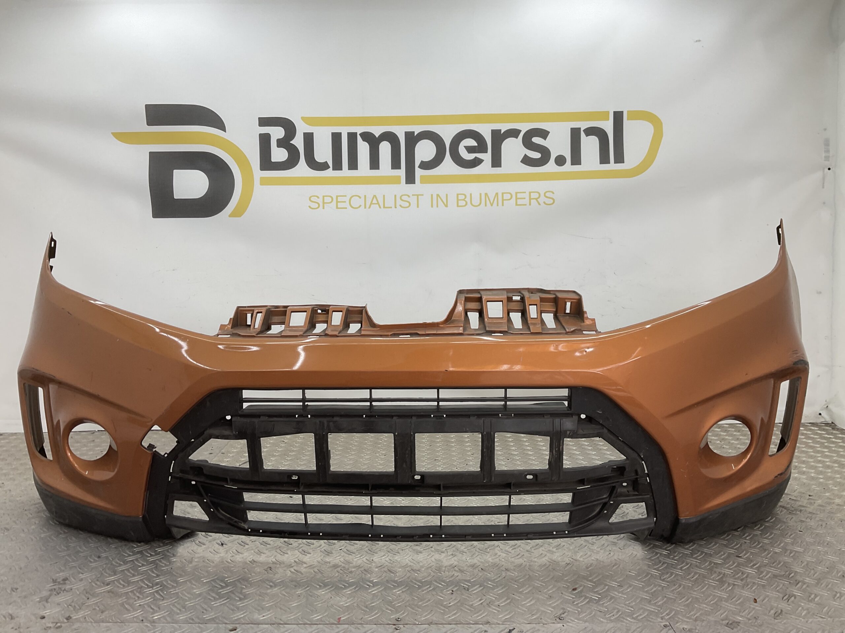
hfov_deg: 61.7
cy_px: 316
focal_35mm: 29
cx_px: 422
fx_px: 708
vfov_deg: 48.2
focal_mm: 3
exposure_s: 1/116
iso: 16
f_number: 1.8
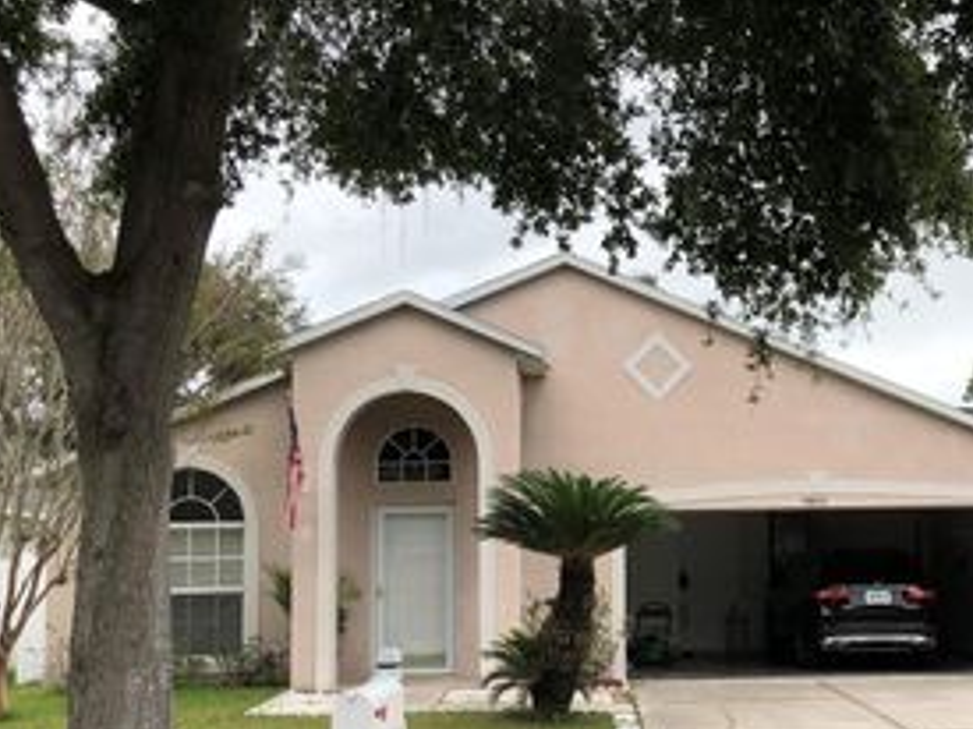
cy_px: 476
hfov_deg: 37.0
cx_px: 676
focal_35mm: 51
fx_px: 1433
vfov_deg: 28.4
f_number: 1.8
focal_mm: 4
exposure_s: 1/484
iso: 20
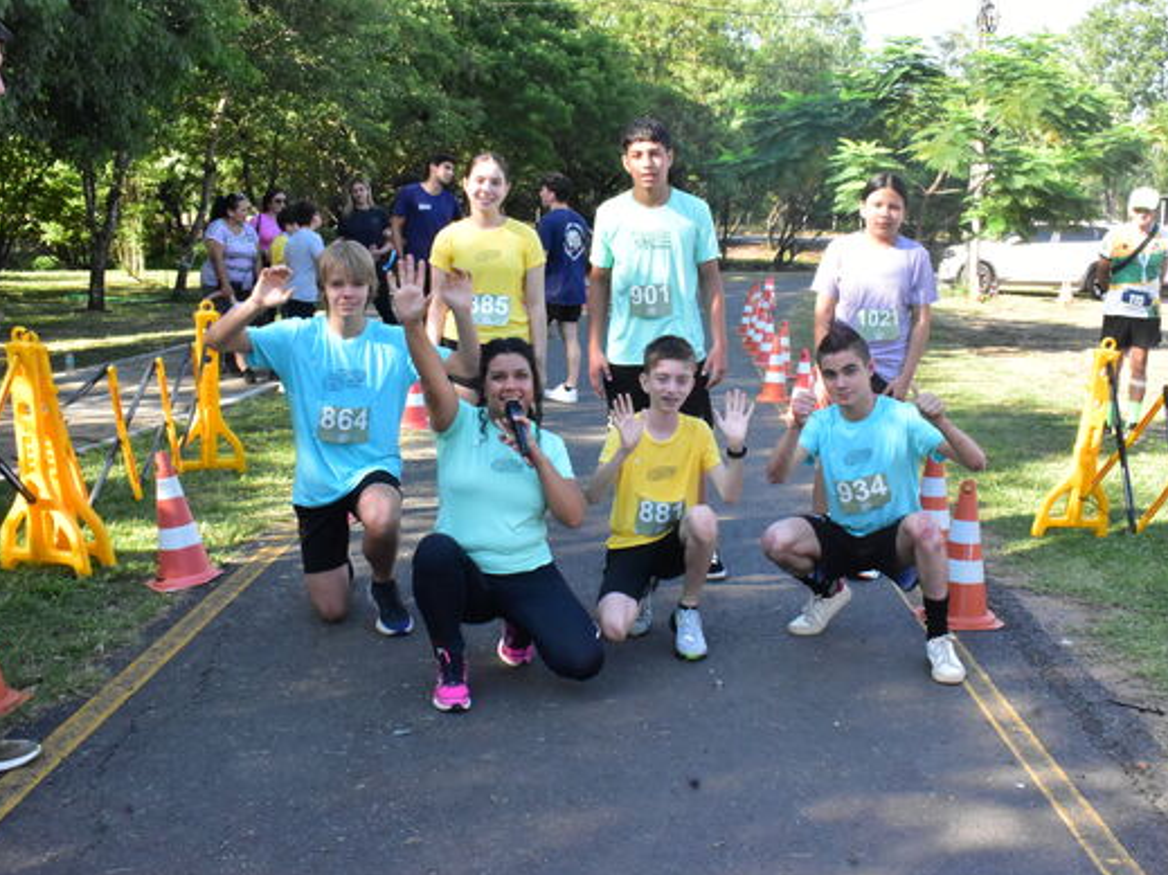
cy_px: 430
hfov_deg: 46.7
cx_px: 662
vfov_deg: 35.9
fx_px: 1349
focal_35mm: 40
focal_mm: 24
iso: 3200
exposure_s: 1/200
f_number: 25
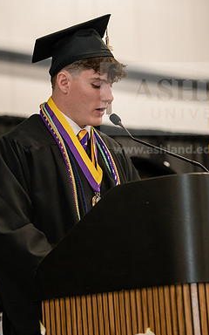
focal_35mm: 200
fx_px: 1823
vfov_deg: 10.5
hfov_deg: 6.6
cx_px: 74
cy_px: 168
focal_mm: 130
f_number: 4
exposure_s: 1/200
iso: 2500
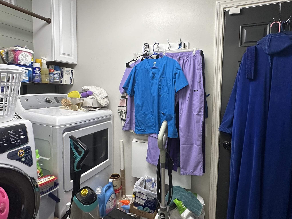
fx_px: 177
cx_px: 151
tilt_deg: -3.0
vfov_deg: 63.4
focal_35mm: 21
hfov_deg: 79.0
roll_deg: -1.1
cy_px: 102
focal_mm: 2.22
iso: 200
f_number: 2.2
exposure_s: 1/120
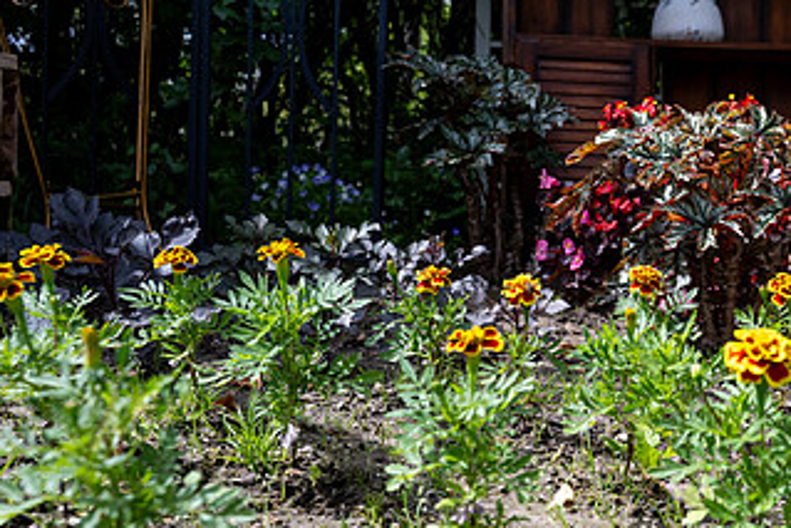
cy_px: 304
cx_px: 647
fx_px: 1099
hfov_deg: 37.9
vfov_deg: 27.0
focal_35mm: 50
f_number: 6.3
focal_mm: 27.5
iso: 320
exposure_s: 1/1250
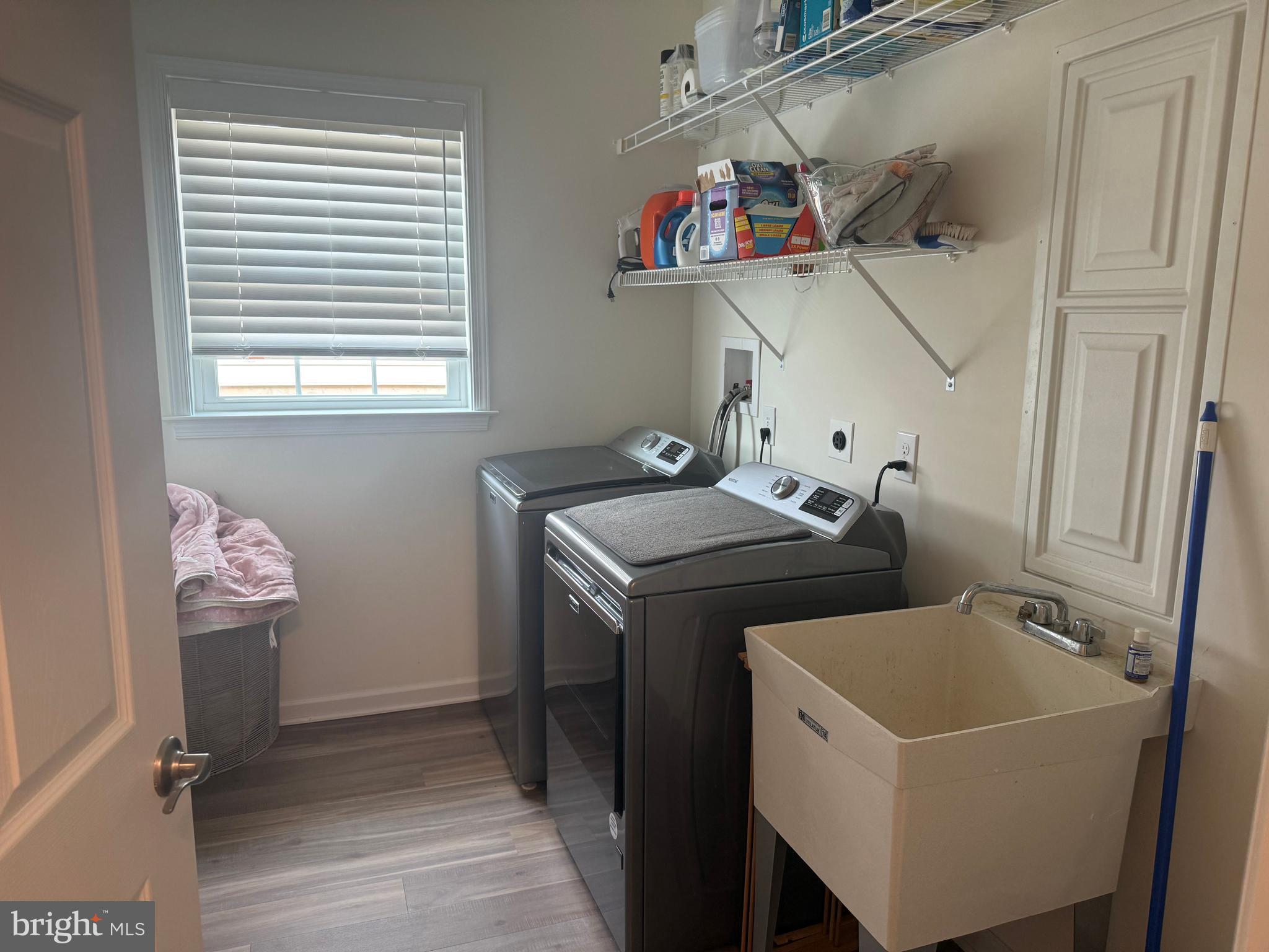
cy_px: 476
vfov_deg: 56.8
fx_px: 880
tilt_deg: -10.2
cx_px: 634
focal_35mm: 24
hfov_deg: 71.6
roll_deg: -0.5
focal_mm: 6.76
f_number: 1.78
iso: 125
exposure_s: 1/60
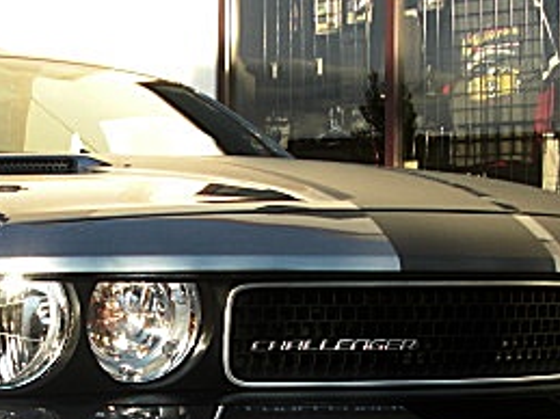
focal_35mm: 89
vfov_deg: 16.3
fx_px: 1439
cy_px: 410
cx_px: 184
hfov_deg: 21.9
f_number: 2.8
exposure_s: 1/160
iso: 50
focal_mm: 6.3
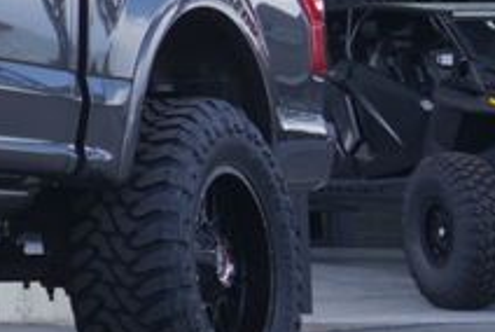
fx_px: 2291
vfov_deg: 8.1
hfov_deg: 10.7
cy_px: -147
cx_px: -644
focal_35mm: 166
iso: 100
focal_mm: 23
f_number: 6.3
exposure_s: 1/125
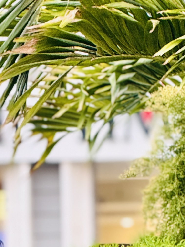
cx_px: -18
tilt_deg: +0.7
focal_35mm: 479
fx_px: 3412
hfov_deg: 3.1
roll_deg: +0.5
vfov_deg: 4.1
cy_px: 381
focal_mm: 15.66
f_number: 2.8
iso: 50
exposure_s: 1/112
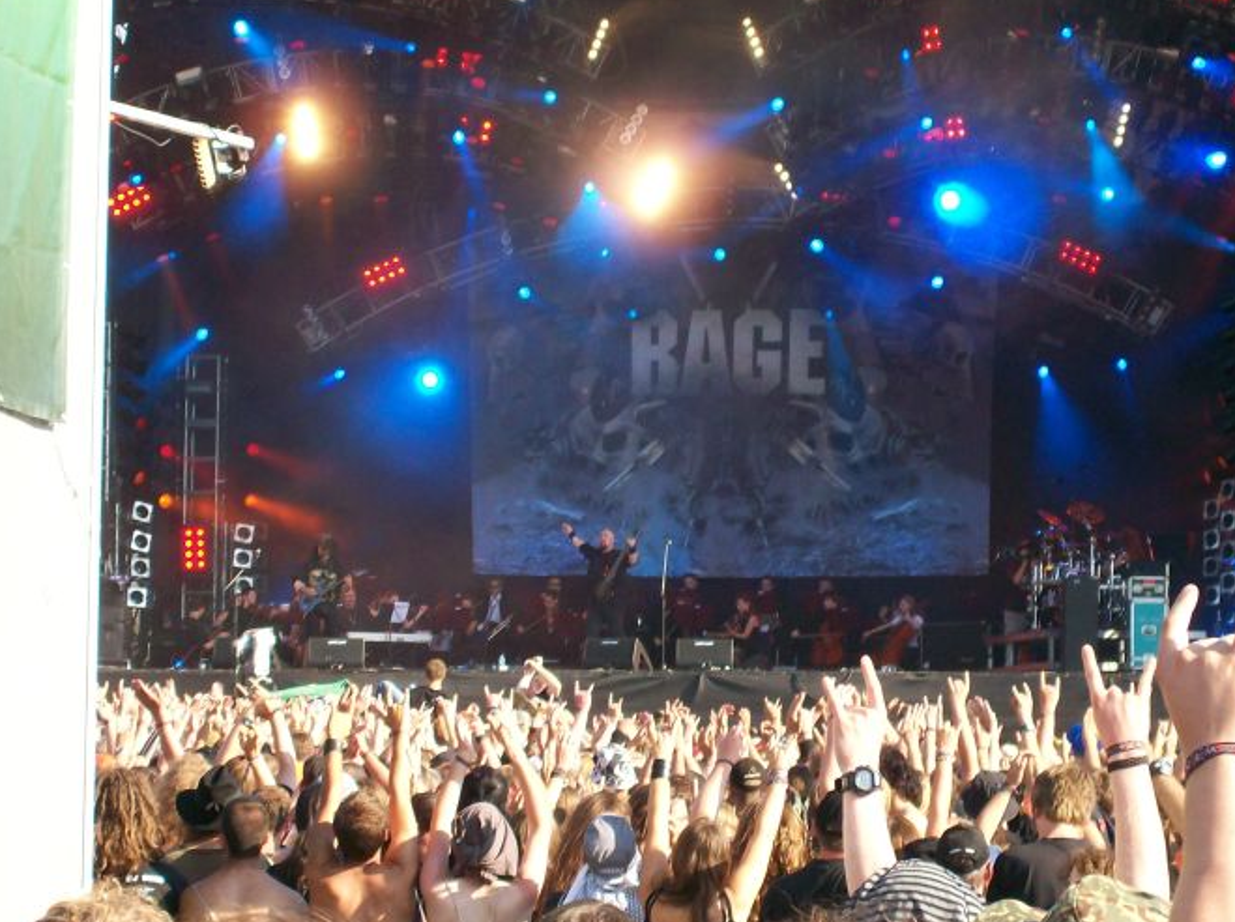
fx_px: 4667
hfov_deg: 15.1
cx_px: 707
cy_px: 477
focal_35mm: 131
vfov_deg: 11.3
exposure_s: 1/188
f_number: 4.8
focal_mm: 18
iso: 80
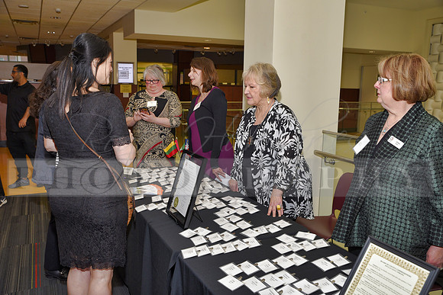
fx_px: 431
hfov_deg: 54.4
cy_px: 148
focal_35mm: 35
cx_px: 222
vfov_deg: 37.9
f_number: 5
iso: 200
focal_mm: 35
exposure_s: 1/60
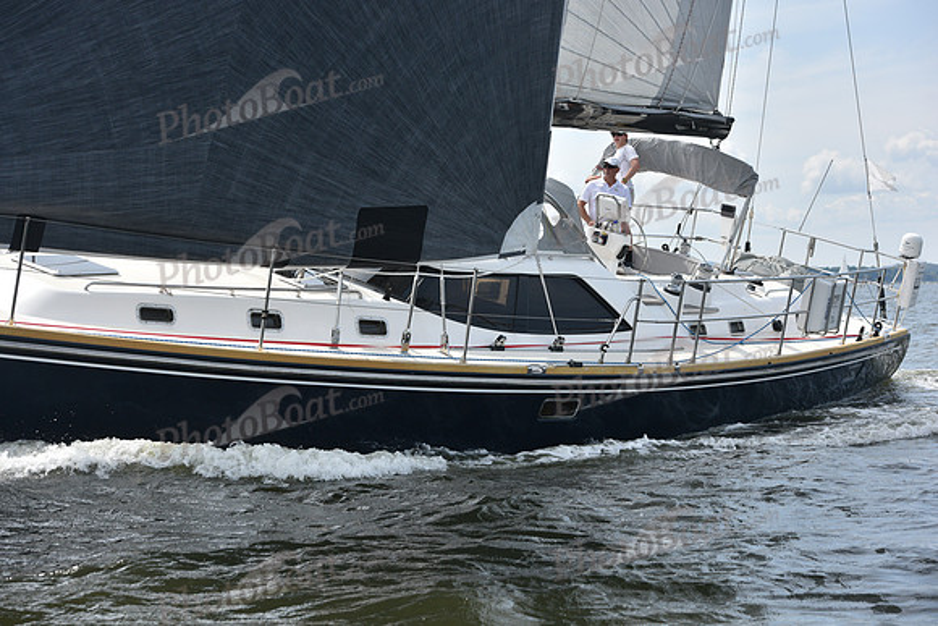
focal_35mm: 70
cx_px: 469
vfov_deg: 19.5
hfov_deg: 28.8
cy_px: 313
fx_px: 1824
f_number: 5.6
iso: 320
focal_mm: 70
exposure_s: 1/1600
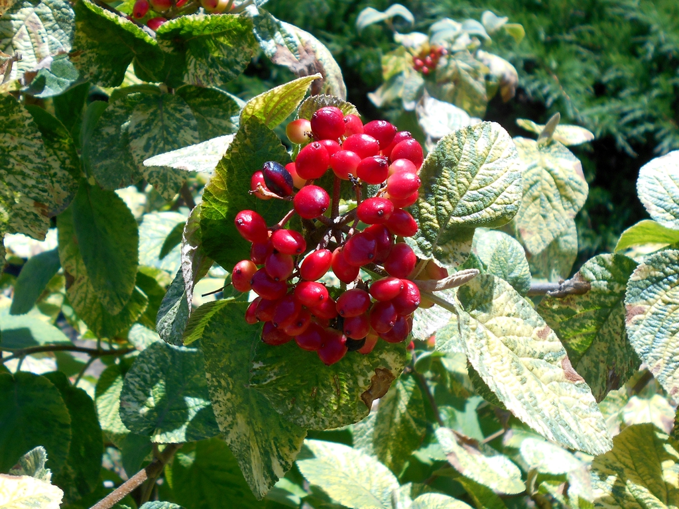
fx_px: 588
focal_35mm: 30
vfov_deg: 46.8
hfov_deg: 60.0
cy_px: 254
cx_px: 340
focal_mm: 5.1
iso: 80
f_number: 3.4
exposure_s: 1/400
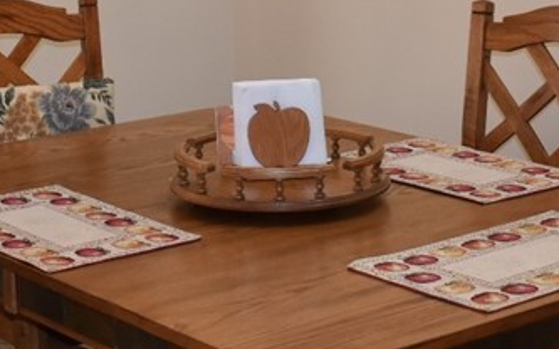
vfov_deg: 12.3
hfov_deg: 19.9
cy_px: -15
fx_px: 1594
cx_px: 237
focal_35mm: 105
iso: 800
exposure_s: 1/160
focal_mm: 21
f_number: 3.8
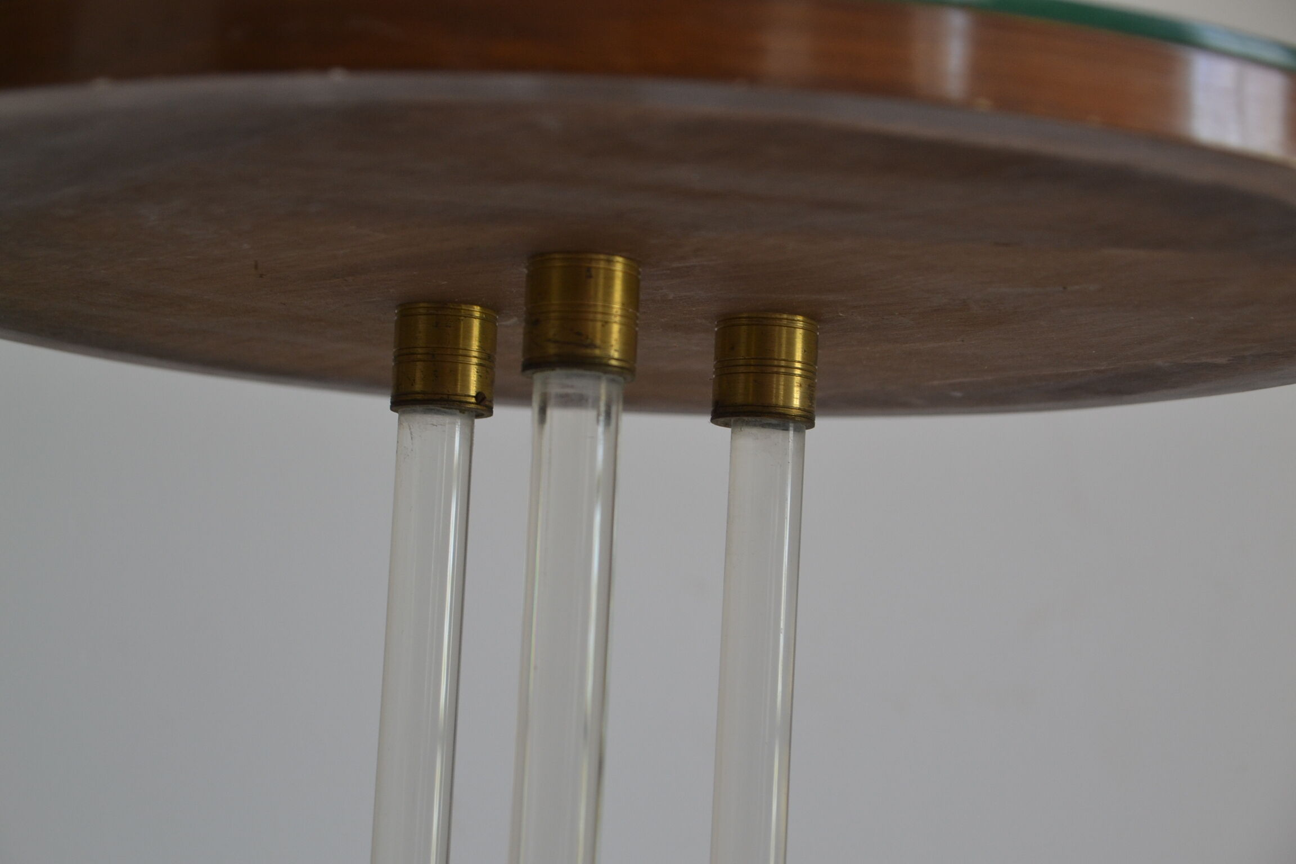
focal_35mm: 75
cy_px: 432
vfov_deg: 18.2
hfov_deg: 27.0
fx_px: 2700
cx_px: 648
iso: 400
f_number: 5
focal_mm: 50
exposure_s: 1/25
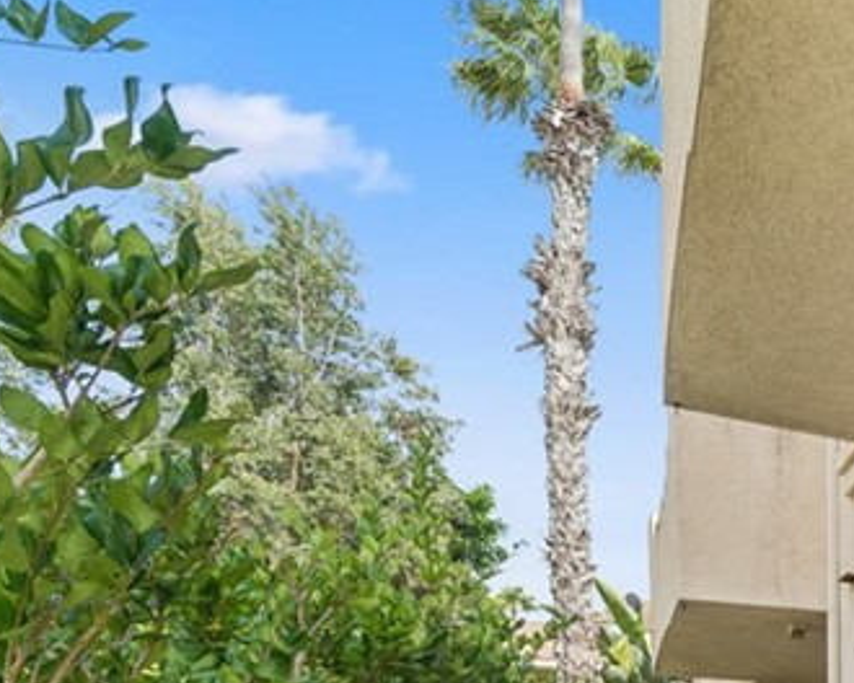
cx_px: 1206
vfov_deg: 34.0
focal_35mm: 35
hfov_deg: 32.0
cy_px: 821
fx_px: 885
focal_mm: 12
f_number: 8
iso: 400
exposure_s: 1/200
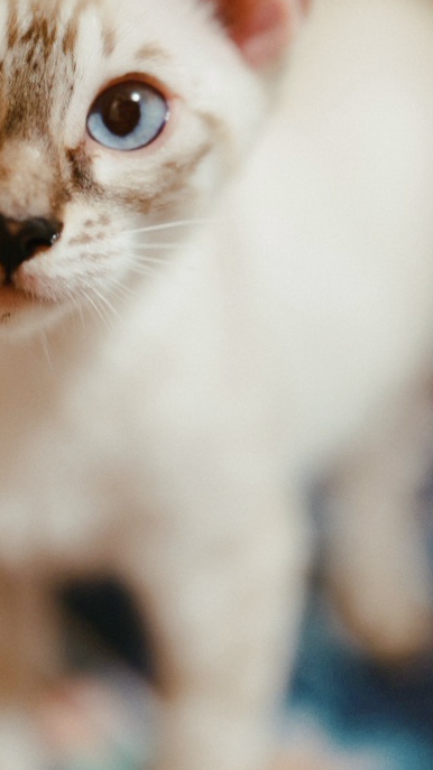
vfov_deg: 30.9
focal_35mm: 68
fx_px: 1389
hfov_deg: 17.3
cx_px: -13
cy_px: 286
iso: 2000
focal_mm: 35
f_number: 1.4
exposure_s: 1/40
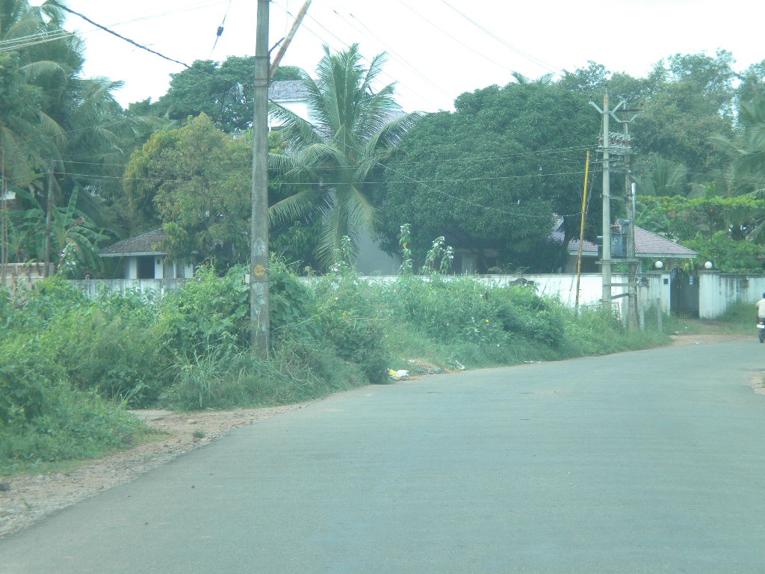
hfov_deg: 18.7
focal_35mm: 105
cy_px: 287
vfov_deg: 14.1
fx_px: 2320
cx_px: 382
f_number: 5.9
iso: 132
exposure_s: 1/120
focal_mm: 18.9
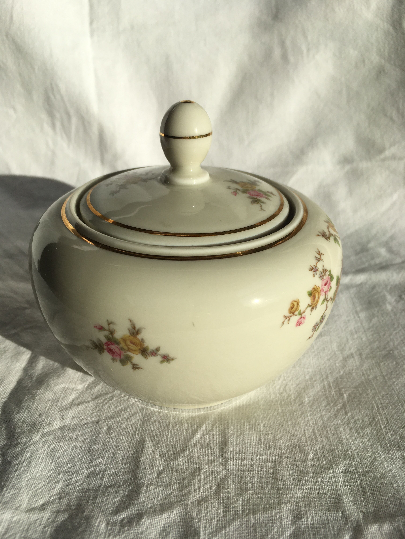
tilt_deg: -32.1
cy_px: 270
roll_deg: -1.5
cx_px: 202
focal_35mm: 29
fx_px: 452
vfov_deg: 61.7
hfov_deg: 48.2
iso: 25
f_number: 2.2
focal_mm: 4.15
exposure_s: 1/2849
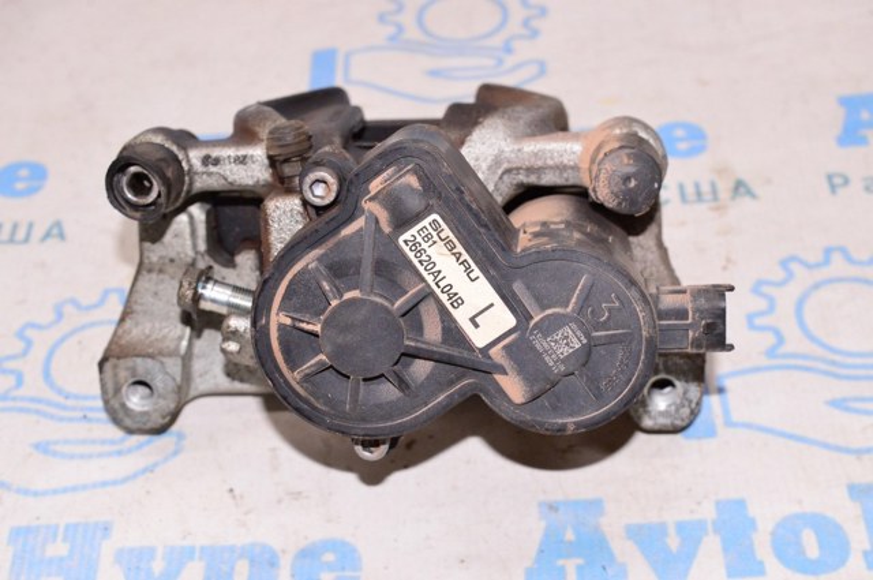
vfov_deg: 19.7
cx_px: 436
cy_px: 290
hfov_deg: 29.3
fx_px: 1671
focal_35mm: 69
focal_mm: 46
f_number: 8
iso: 1600
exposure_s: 1/125
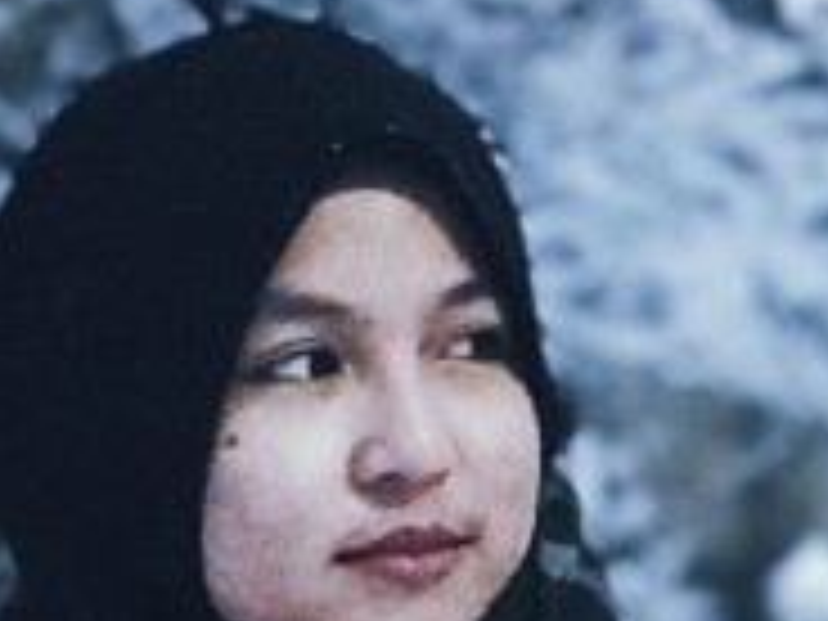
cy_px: 432
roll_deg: -0.3
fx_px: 7606
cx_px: 207
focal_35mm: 318
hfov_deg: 6.2
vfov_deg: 4.7
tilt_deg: +2.4
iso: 800
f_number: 2.8
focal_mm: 6.6
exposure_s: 1/60
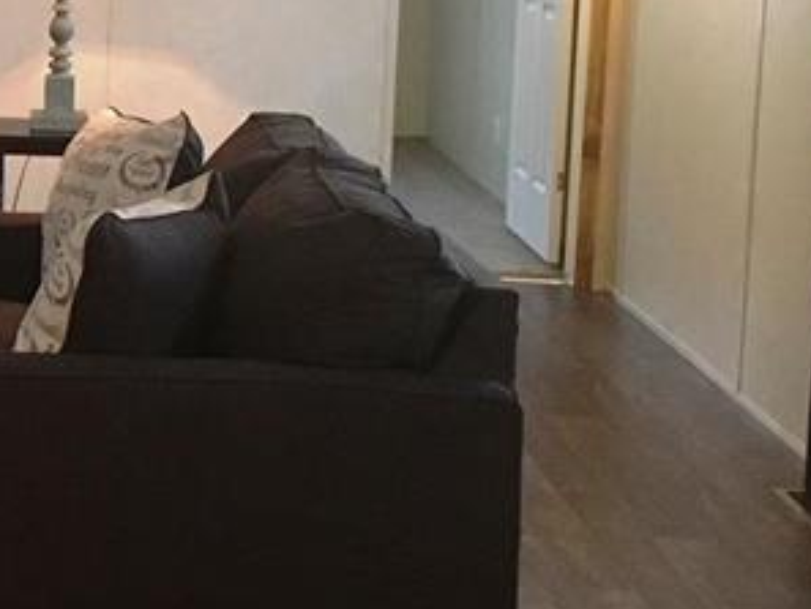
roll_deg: +0.5
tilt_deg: -7.2
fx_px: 2344
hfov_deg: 17.8
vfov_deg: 14.7
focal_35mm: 100
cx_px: -374
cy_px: 107
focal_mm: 4.15
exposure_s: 1/20
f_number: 2.2
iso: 200
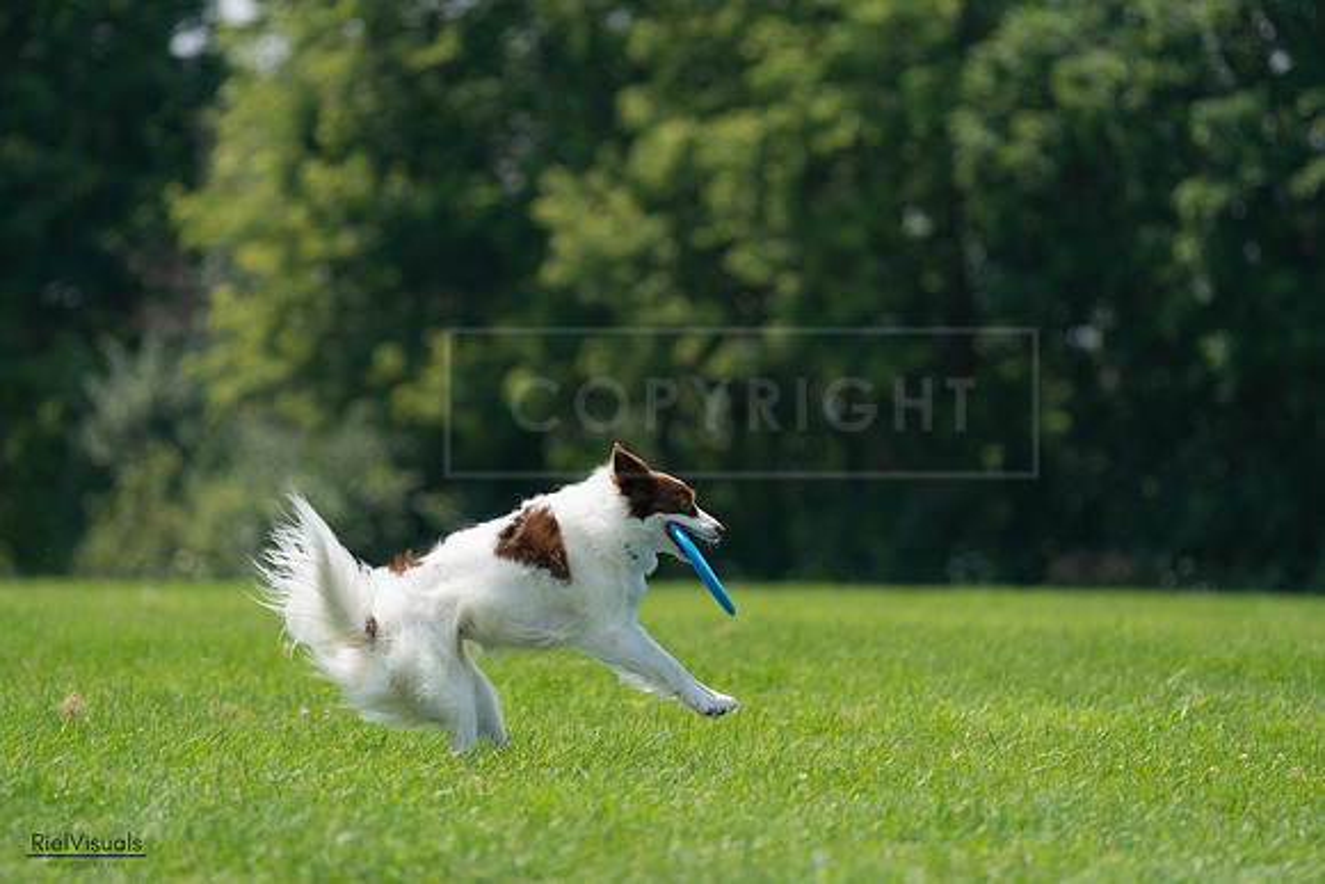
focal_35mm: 332
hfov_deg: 6.2
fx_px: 12222
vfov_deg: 4.1
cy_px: 442
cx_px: 662
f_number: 6.3
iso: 1000
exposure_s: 1/4000
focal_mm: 332
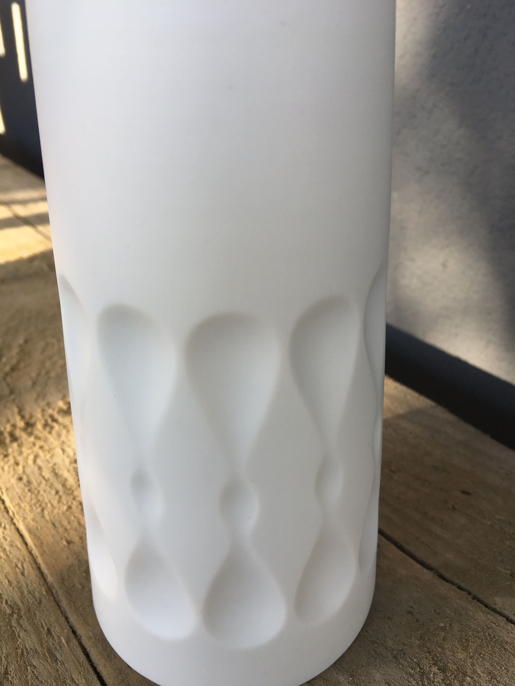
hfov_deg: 48.2
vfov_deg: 61.7
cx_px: 258
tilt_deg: -28.0
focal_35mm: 29
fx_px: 575
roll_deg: -1.1
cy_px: 343
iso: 25
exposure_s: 1/176
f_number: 2.2
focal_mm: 4.15
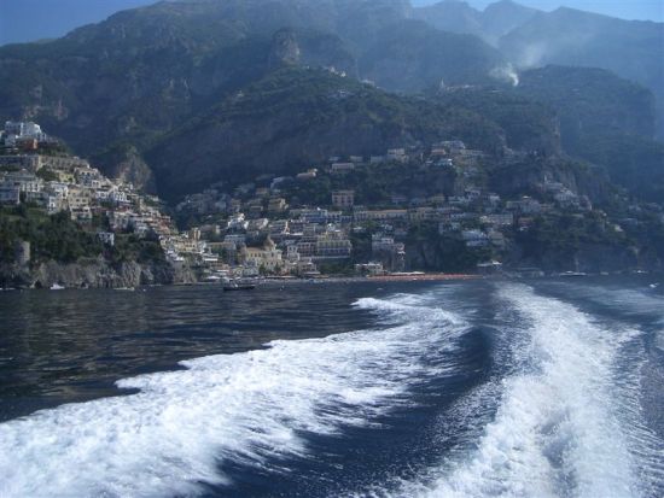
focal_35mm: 35
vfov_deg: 40.7
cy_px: 249
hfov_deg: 52.6
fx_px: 672
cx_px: 332
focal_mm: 5.8
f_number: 4.3
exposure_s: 1/1000
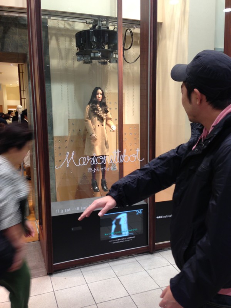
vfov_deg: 55.4
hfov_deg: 42.9
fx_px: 294
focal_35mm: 33
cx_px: 116
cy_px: 154
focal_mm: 4.13
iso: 50
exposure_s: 1/20
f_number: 2.4
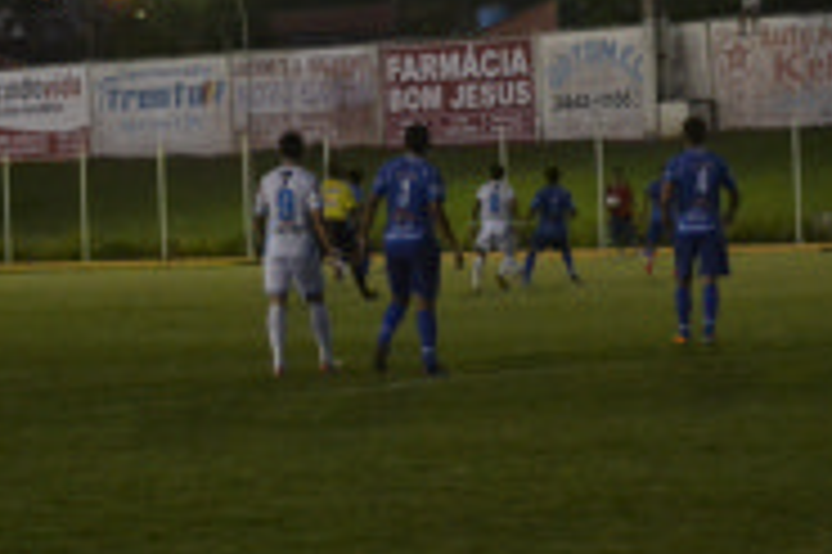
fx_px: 4872
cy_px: 88
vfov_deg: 6.5
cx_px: 400
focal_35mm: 211
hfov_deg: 9.8
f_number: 5
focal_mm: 52
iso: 3200
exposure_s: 1/100
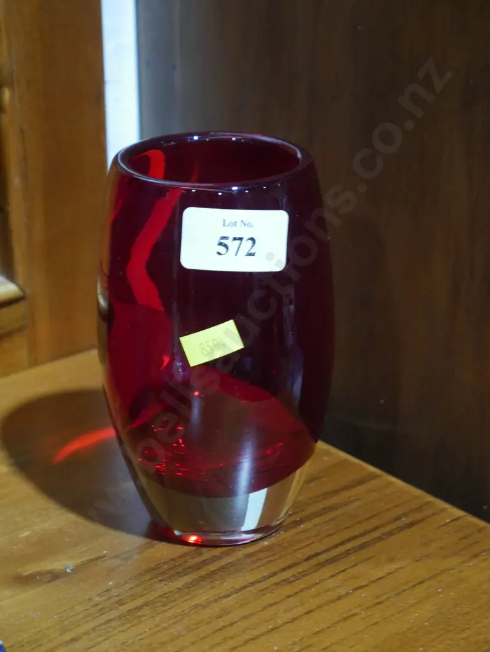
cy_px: 326
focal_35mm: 84
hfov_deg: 17.6
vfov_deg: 23.3
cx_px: 245
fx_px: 1584
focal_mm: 42
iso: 3200
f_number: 5.6
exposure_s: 1/100
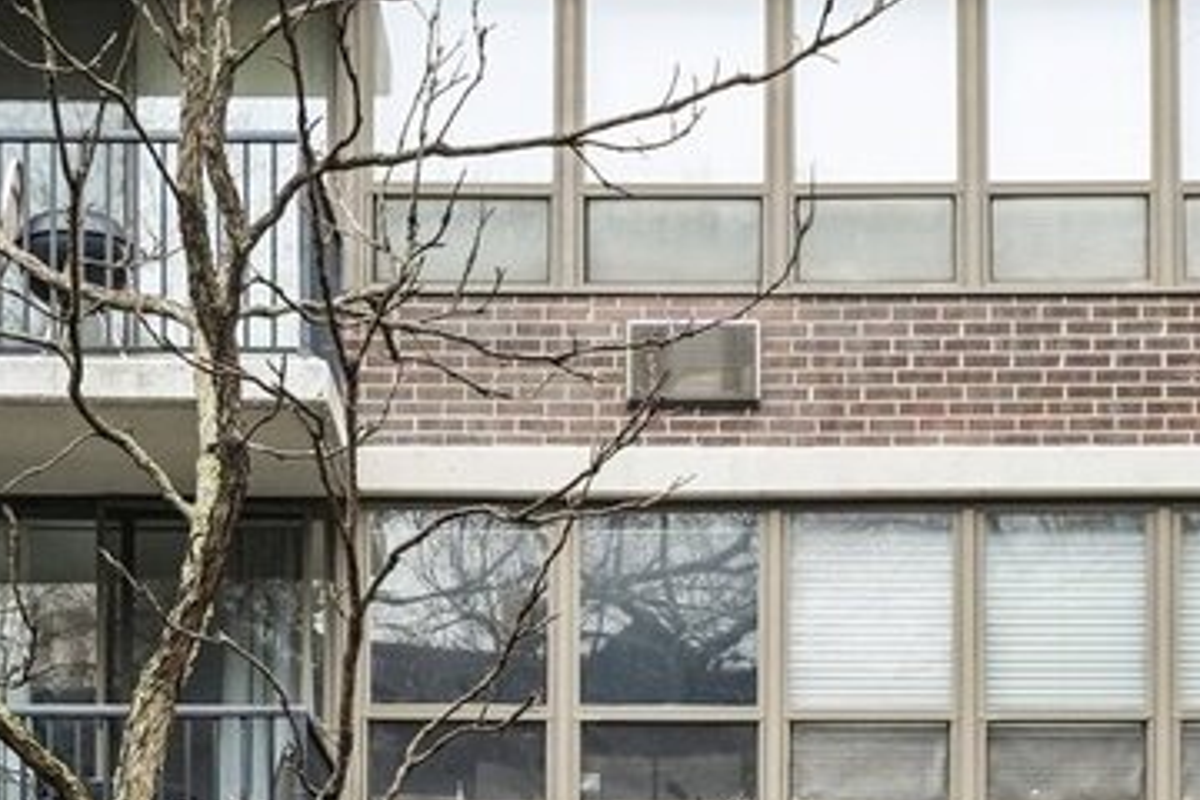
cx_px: 713
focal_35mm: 108
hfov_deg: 18.9
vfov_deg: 12.3
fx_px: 3600
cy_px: 1020
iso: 400
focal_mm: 24
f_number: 4
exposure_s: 1/50
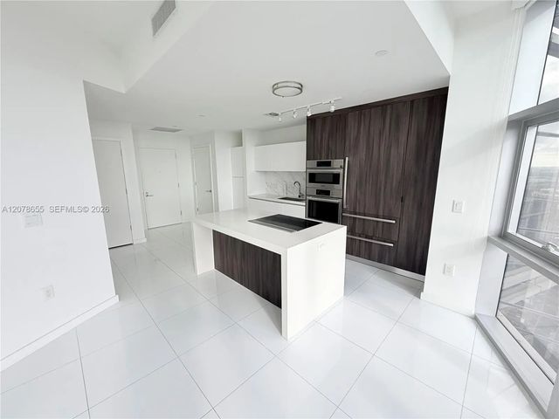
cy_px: 210
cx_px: 280
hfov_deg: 102.1
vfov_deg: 85.7
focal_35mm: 14
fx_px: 226
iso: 40
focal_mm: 2.22
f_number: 2.2
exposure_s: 1/124
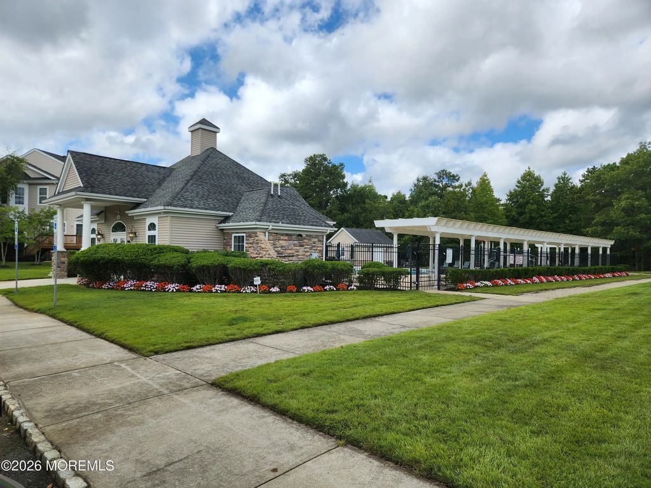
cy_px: 244
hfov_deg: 73.9
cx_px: 326
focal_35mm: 23
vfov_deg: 58.9
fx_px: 433
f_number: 1.8
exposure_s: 1/1978
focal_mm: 5.4
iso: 20
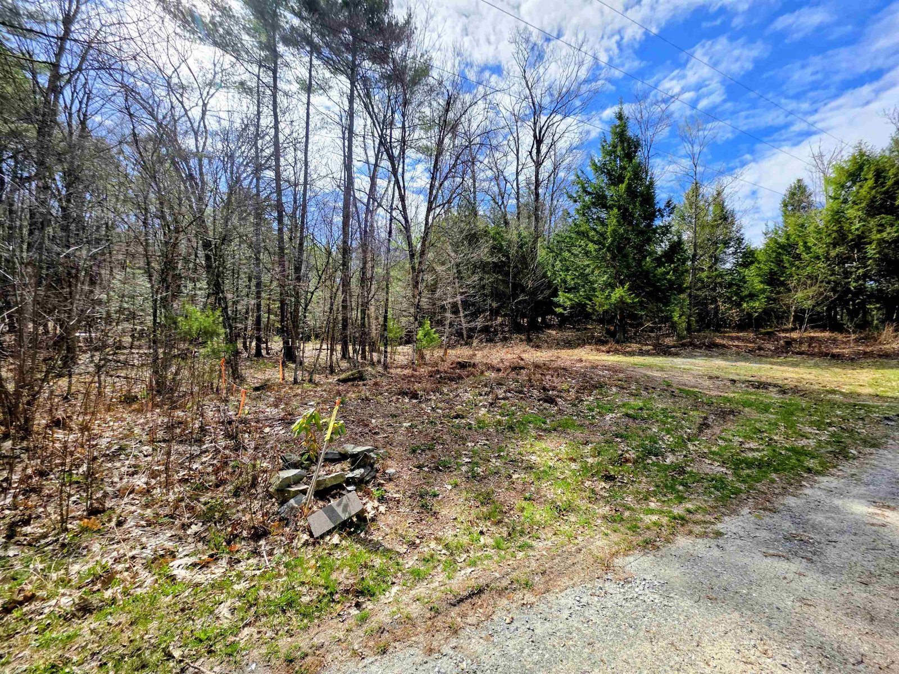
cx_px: 450
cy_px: 337
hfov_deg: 106.2
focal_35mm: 13
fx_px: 338
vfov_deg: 89.9
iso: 40
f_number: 1.9
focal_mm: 2.2
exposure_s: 1/2054
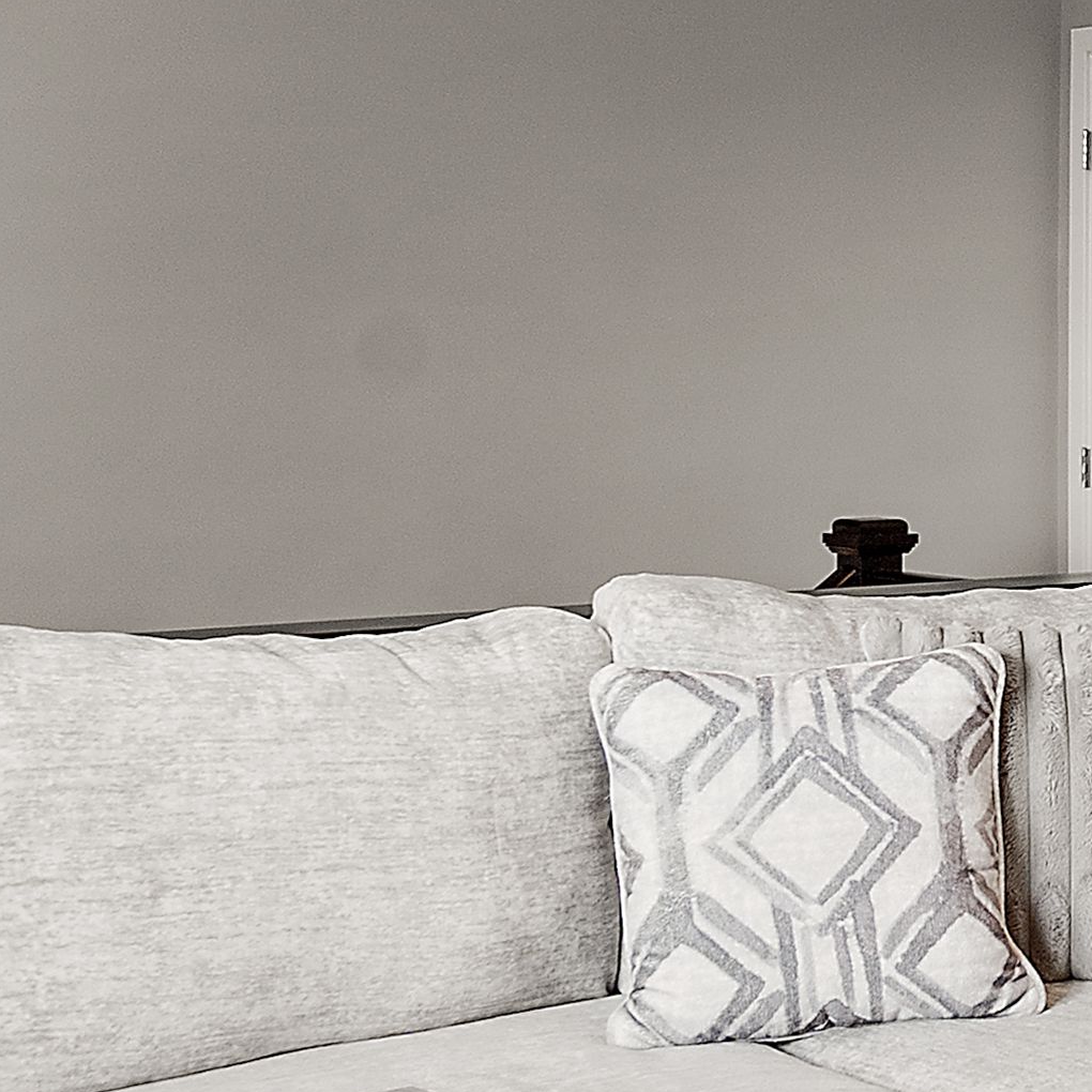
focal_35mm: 80
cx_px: 1626
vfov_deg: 21.5
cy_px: 299
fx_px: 2855
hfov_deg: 19.1
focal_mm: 16
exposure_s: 1/6
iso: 500
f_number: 8
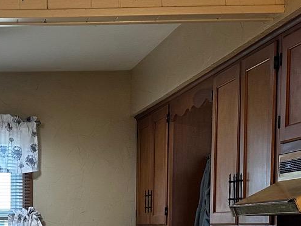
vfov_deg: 14.2
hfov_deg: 19.1
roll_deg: +0.3
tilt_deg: -5.9
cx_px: -17
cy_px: 309
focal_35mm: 99
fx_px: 861
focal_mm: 6.86
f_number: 1.78
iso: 125
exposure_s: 1/60
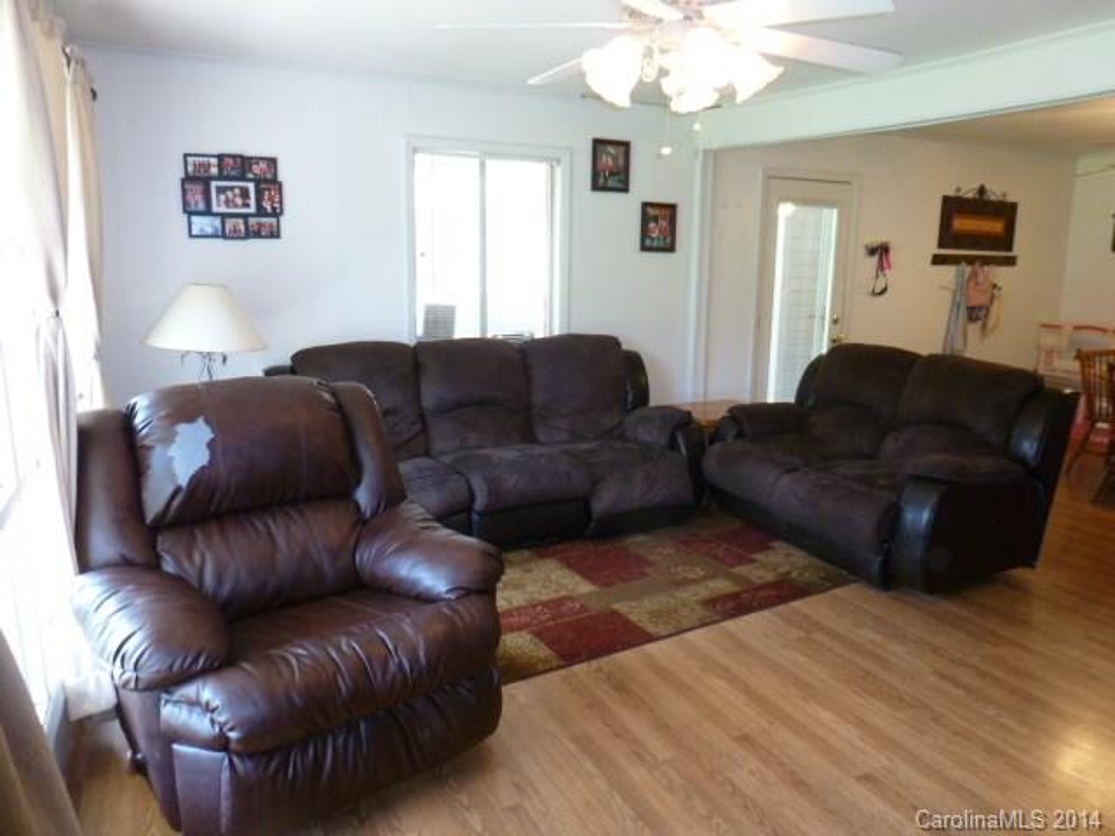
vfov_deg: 56.8
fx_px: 773
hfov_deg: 71.6
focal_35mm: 24
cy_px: 418
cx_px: 558
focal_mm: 4.3
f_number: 3.3
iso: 320
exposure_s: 1/60
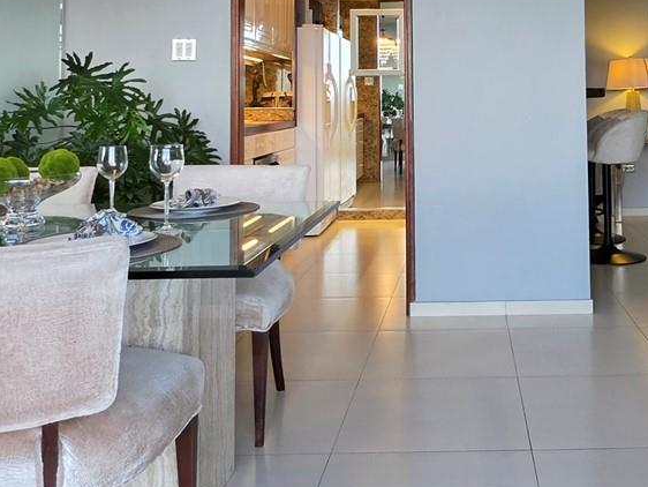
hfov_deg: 48.0
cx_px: 496
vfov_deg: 37.1
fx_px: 693
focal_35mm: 37
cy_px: 85
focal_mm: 2.2
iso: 200
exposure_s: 1/120
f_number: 1.9
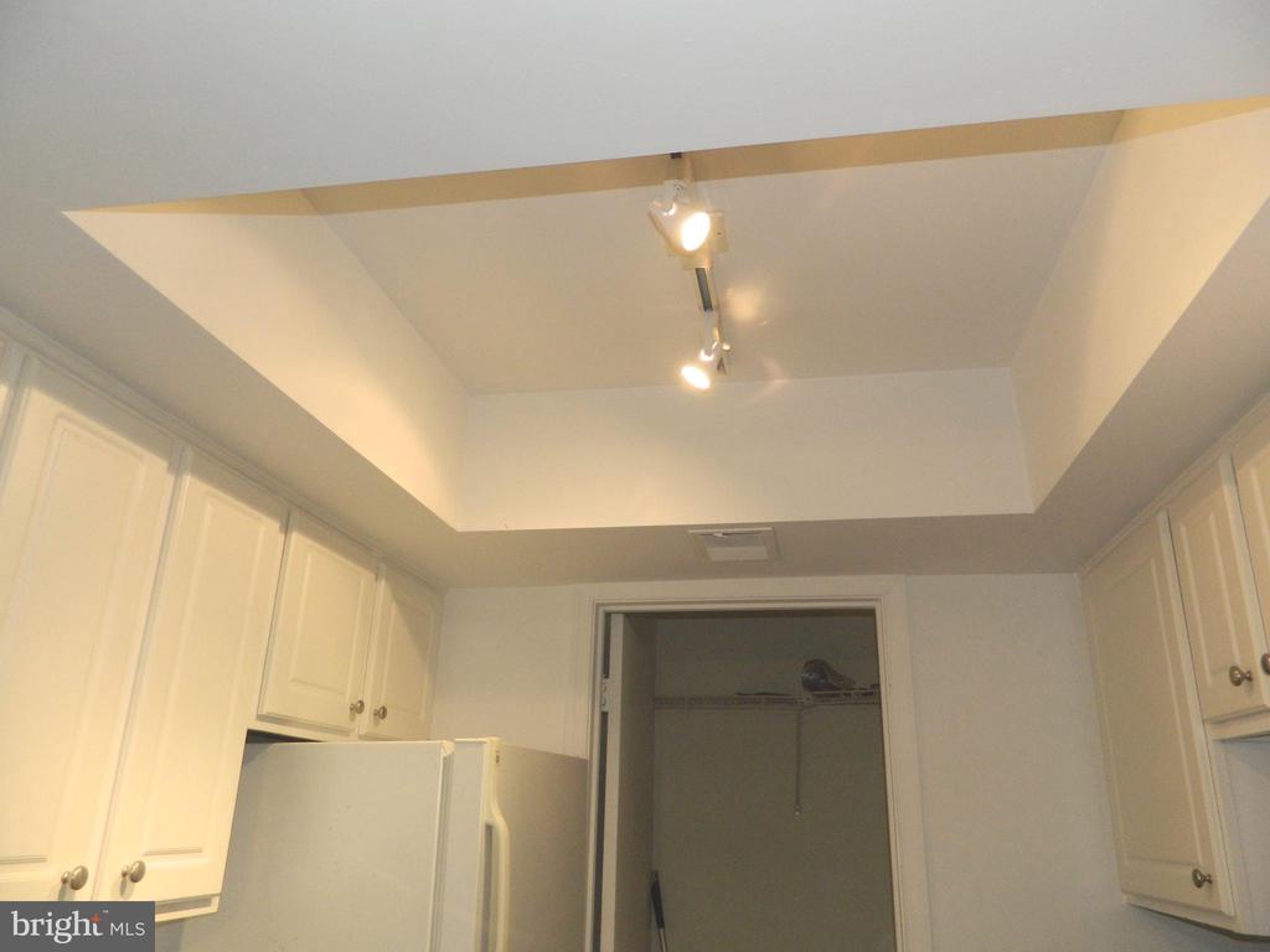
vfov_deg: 54.9
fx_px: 917
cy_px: 476
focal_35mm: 25
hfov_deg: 69.4
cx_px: 635
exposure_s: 1/30
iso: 200
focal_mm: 4.5
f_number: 3.1
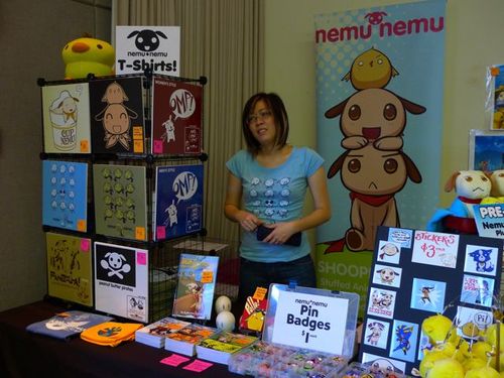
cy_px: 189
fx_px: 510
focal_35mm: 35
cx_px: 252
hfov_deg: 52.6
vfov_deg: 40.7
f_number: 2.3
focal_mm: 7.4
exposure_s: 1/30
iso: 400
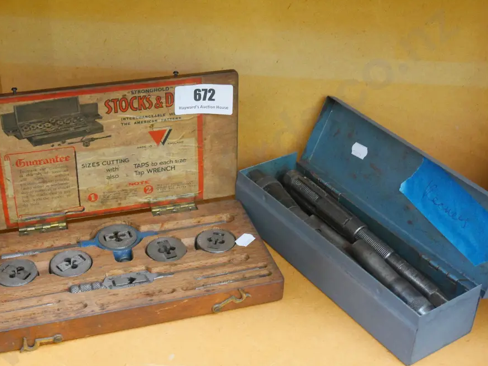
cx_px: 224
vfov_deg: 26.1
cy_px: 189
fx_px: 790
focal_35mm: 56
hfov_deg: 34.3
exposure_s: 1/13
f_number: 5
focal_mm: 24
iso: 3200
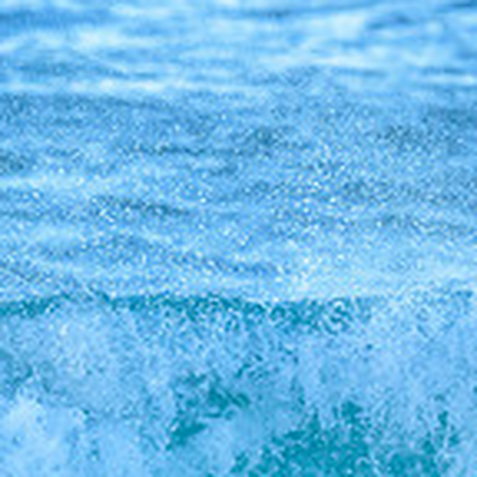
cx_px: -267
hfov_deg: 0.5
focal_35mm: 3266
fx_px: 50917
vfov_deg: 0.5
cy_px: 505
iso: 2000
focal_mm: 800
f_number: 6.3
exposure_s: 1/1600
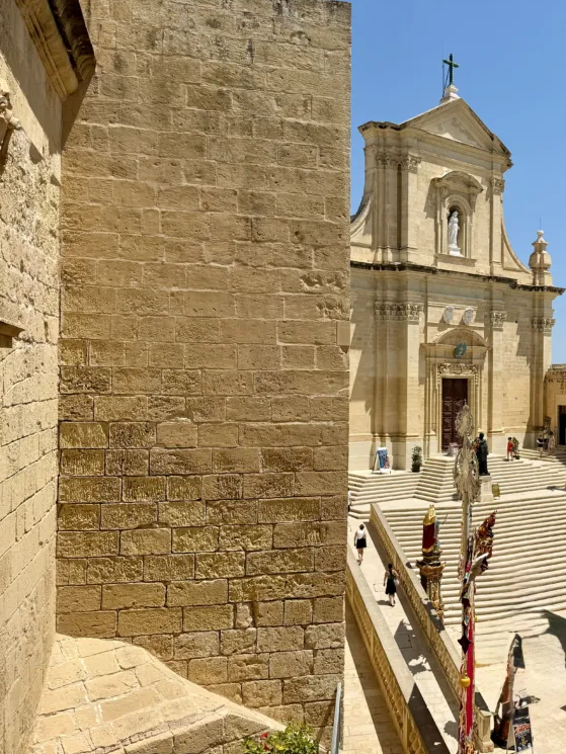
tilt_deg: +1.6
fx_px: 719
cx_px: 463
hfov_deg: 40.9
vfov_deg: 55.3
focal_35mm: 33
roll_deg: -0.4
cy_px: 376
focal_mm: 6.76
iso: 80
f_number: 1.78
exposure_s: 1/8130
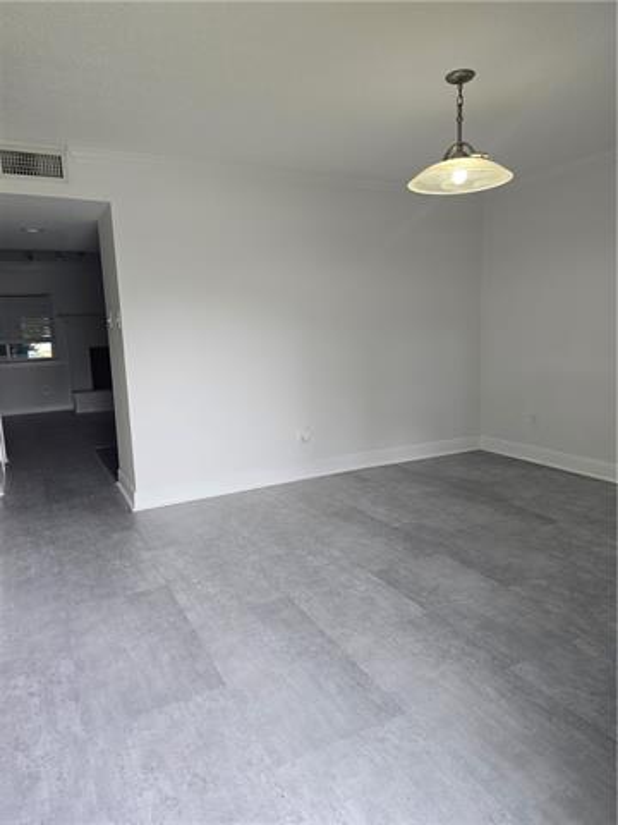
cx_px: 309
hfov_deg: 58.9
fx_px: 547
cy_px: 412
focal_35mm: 23
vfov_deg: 73.9
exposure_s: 1/120
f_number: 1.7
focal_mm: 6.3
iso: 100
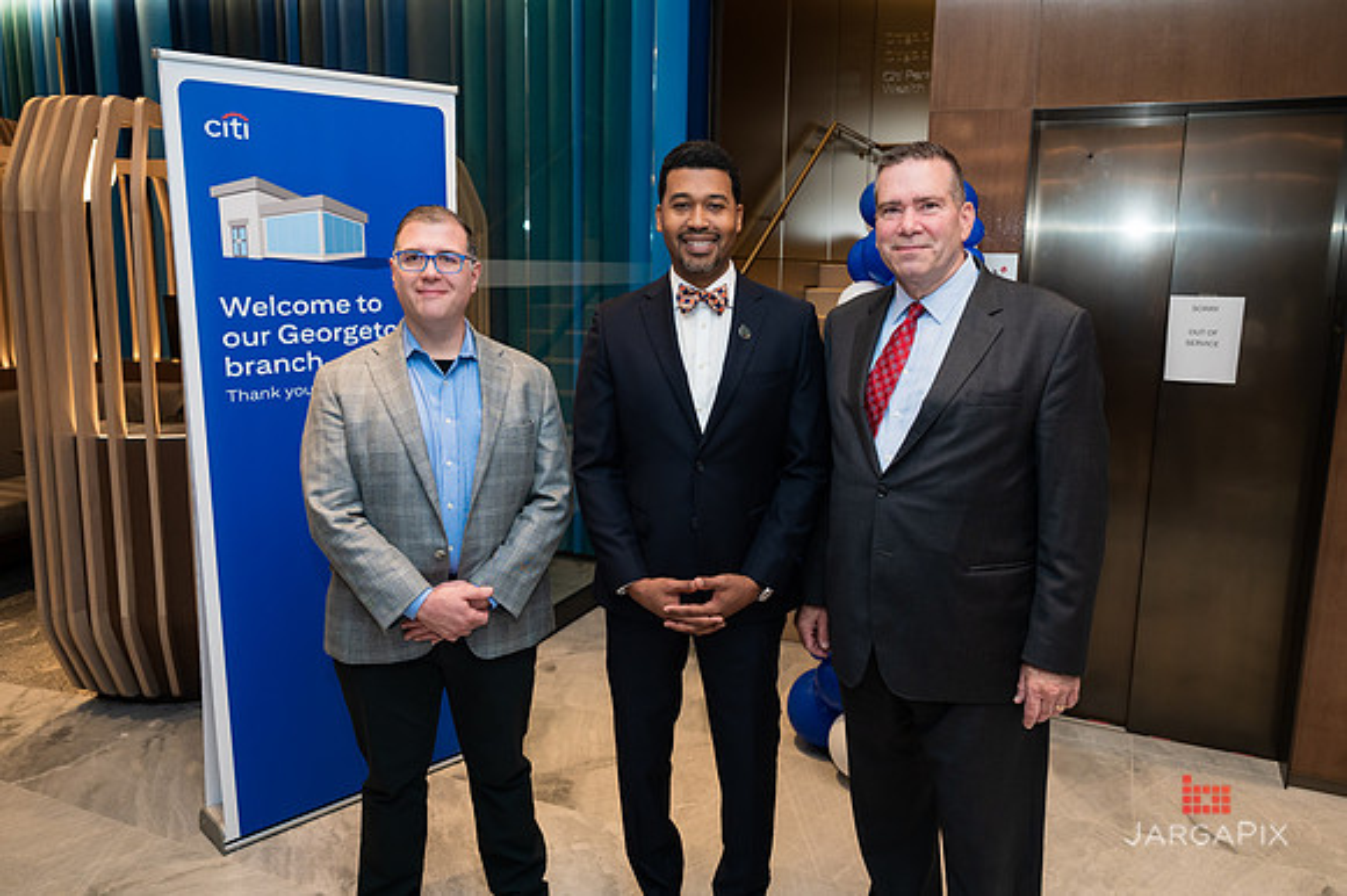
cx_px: 673
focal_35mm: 26
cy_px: 426
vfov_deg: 49.5
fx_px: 971
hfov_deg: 69.5
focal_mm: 24
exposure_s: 1/160
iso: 640
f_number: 3.5
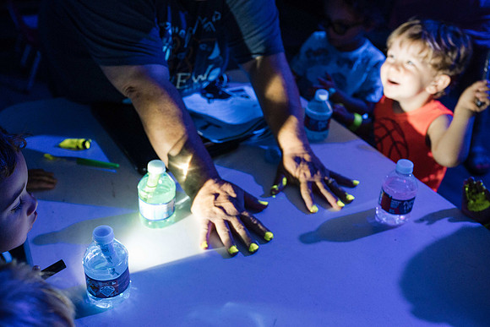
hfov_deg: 52.7
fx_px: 495
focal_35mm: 36
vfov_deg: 36.5
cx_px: 242
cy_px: 163
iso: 6400
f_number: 4.5
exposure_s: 1/60
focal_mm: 35
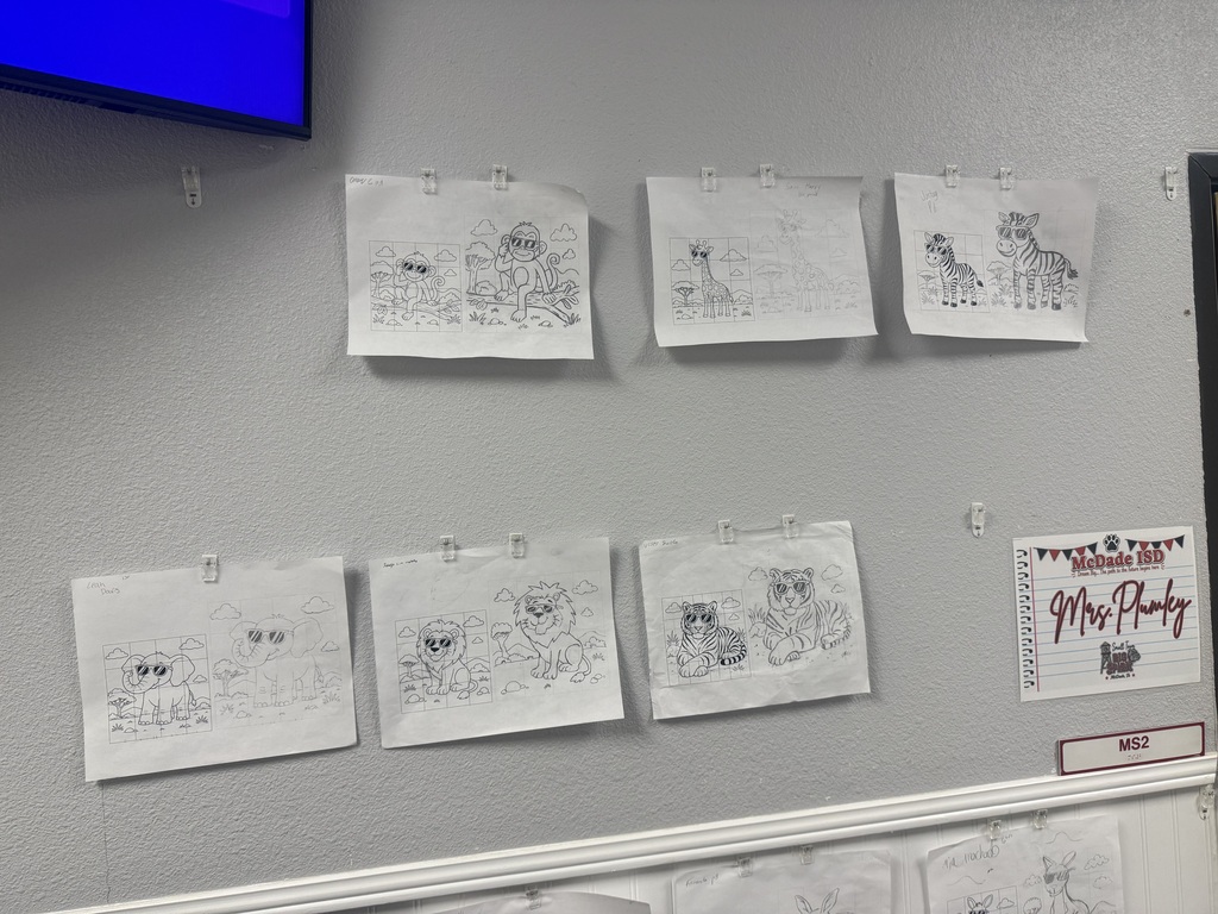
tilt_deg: +0.1
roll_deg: +2.4
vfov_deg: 56.8
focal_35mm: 24
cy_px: 457
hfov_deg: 71.6
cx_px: 609
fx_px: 844
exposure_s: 1/60
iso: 160
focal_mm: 6.76
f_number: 1.78
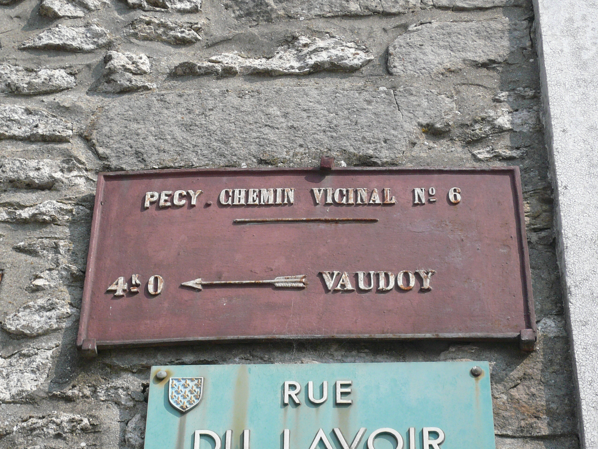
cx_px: 299
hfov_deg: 22.3
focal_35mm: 88
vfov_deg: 16.8
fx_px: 1520
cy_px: 224
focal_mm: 12
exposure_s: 1/500
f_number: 4.5
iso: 100
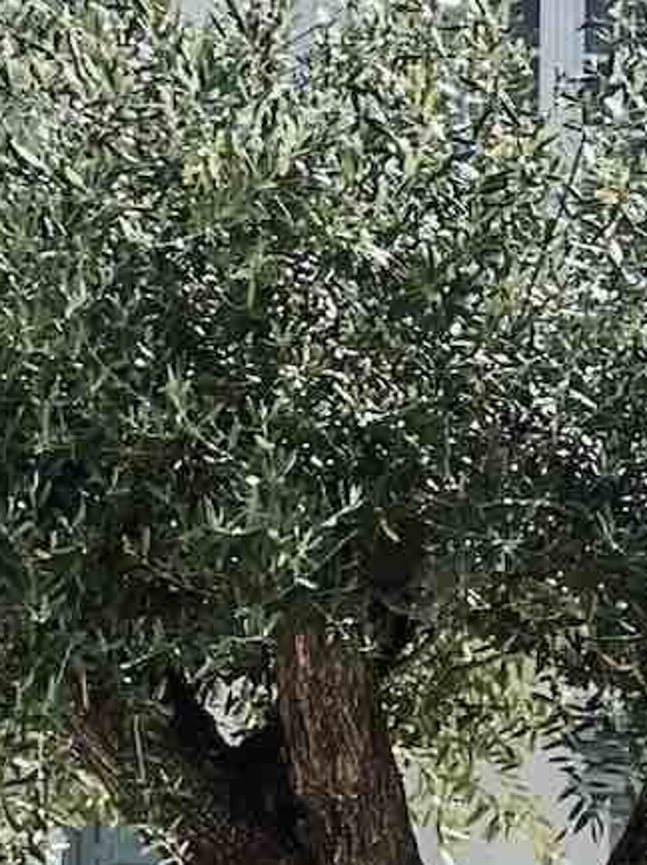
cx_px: 1008
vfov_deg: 5.5
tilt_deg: +0.1
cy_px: 1131
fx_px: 8885
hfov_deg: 4.1
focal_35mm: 356
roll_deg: -1.1
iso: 32
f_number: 2.8
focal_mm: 9
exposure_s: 1/475
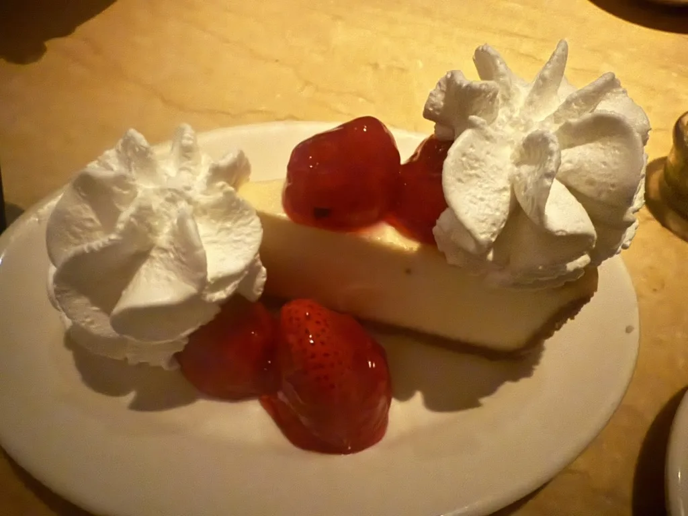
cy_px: 258
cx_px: 344
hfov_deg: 71.6
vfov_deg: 56.8
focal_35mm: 24
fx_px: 477
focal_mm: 2.22
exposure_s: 1/15
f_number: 2.2
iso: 800
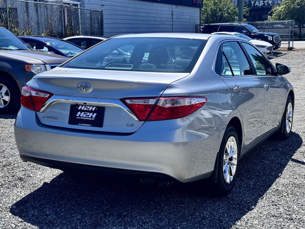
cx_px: 152
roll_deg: +1.3
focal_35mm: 48
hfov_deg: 39.7
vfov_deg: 30.3
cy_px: 114
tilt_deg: -8.8
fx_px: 423
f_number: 1.78
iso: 64
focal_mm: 6.76
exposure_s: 1/2717
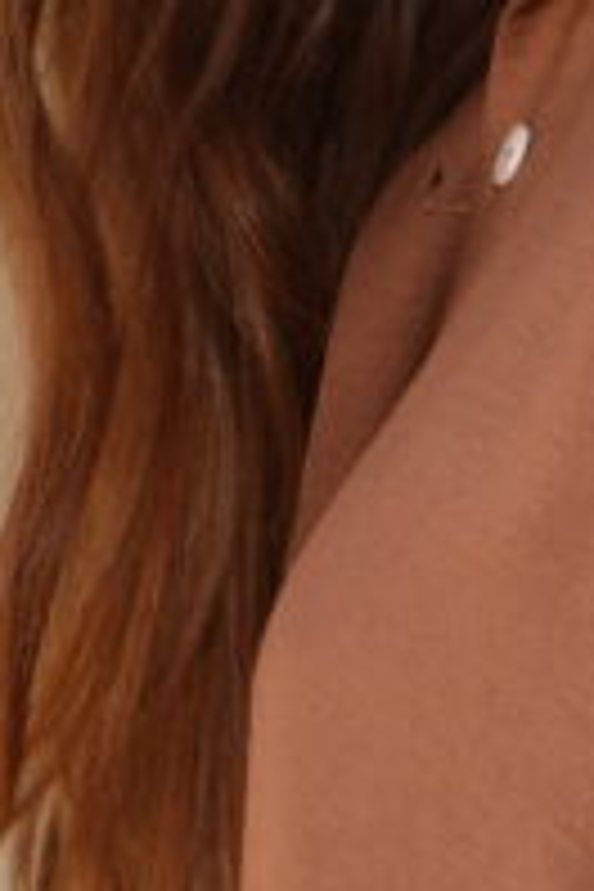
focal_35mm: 227
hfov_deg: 6.0
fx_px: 5618
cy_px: 1197
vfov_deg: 8.9
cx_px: 752
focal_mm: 50
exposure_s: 1/125
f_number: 8
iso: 160
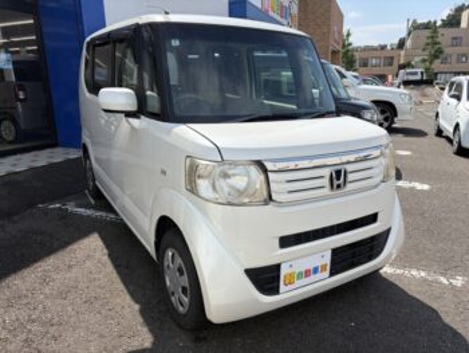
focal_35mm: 26
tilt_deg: -13.1
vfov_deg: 53.1
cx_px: 234
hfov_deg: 67.3
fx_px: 353
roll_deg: +2.8
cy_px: 176
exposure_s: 1/3279
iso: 50
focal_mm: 5.96
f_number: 1.6
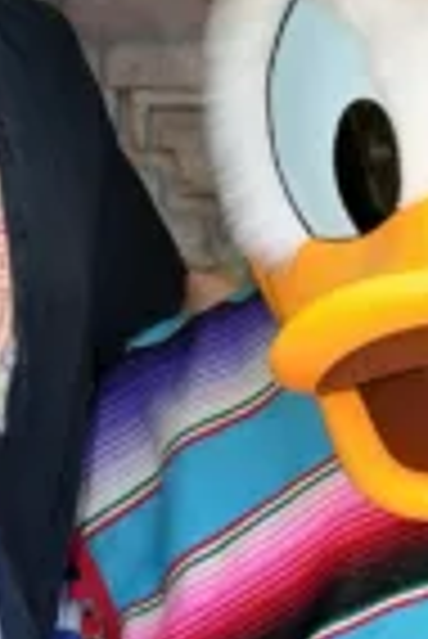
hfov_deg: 7.0
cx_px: 358
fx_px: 3469
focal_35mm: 195
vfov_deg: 10.4
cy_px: 778
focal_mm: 27
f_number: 4.5
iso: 200
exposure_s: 1/200
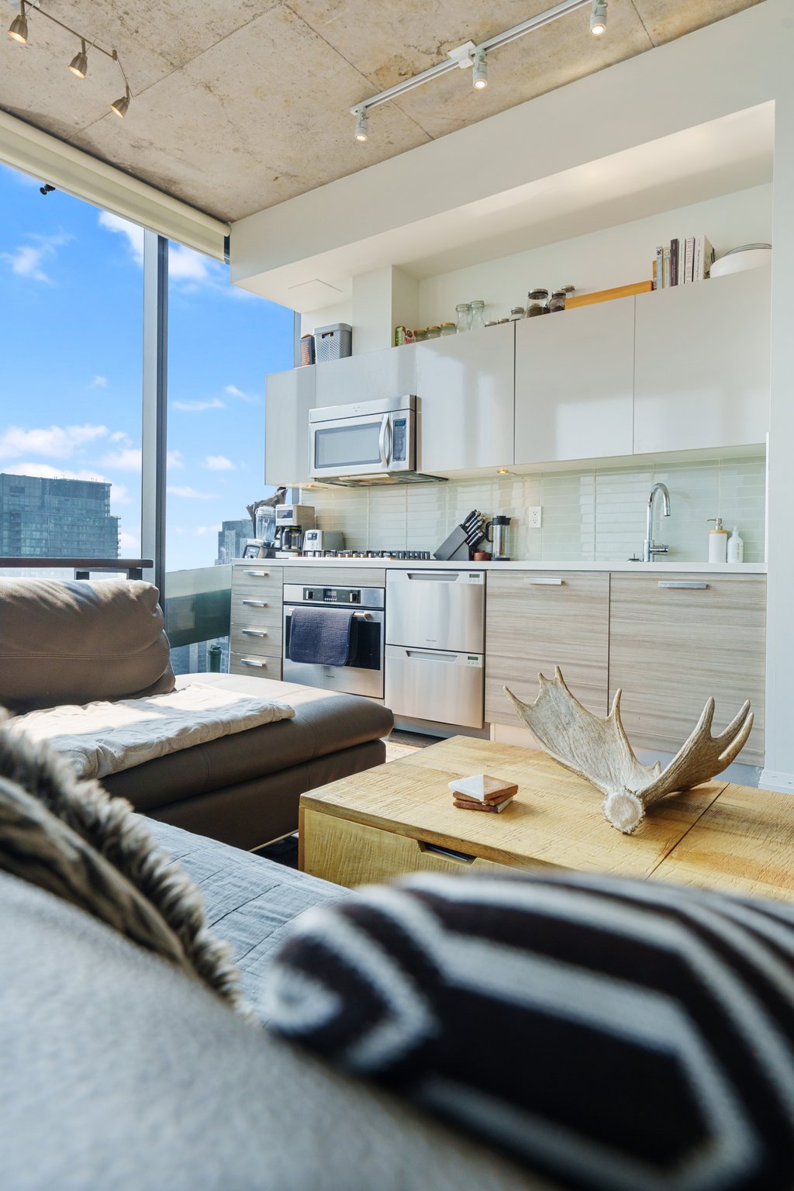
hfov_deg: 59.5
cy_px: 596
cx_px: 397
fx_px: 695
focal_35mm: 21
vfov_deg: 81.2
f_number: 7.1
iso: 1000
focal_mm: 21
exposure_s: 1/100
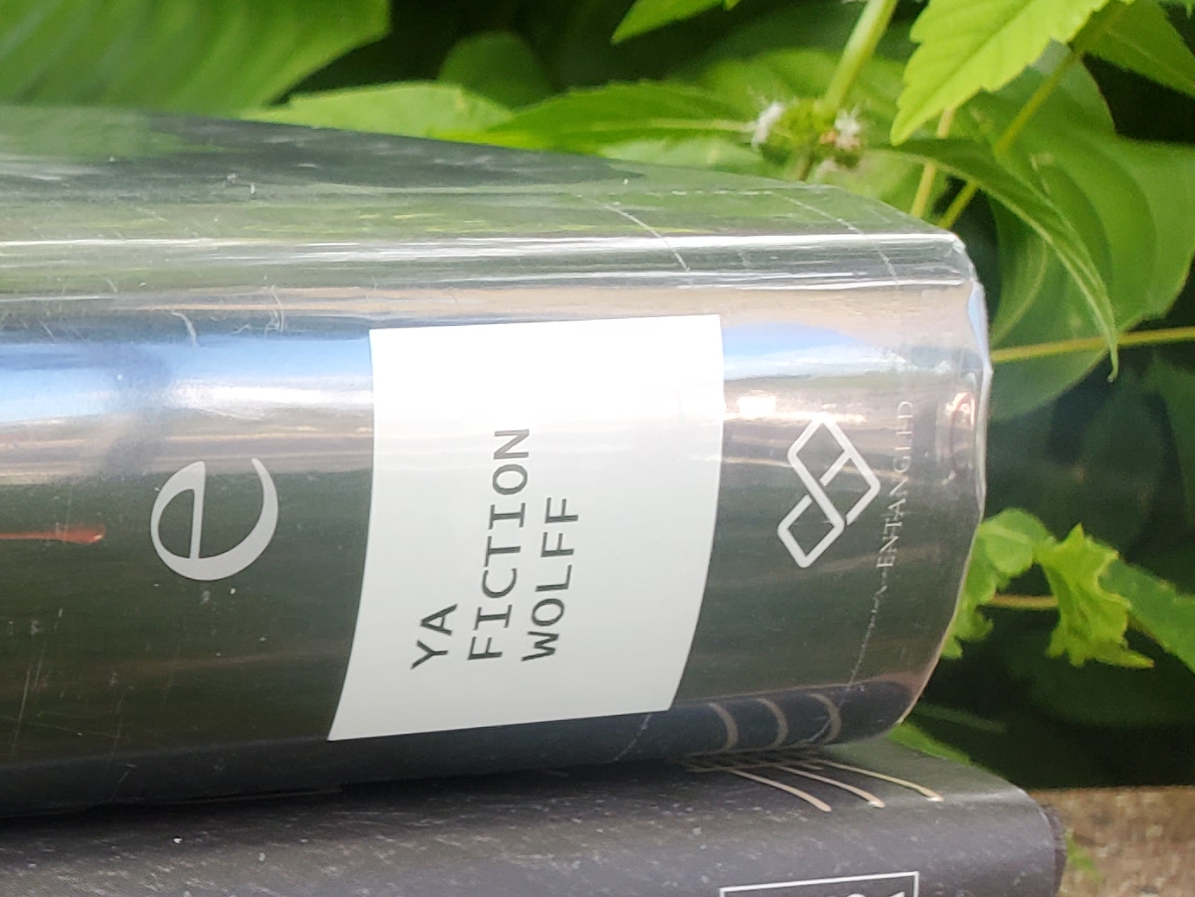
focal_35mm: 76
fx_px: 2624
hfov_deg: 22.4
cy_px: 933
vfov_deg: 18.8
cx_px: -438
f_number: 2.4
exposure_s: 1/120
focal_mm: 4.3
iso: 80
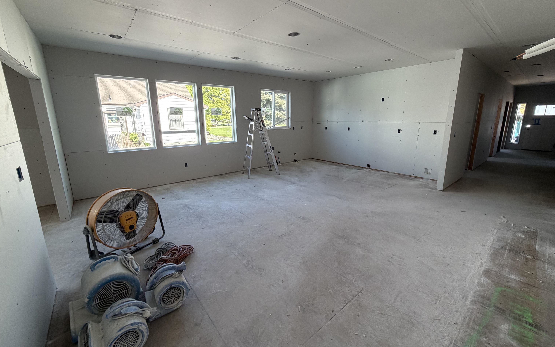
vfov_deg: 74.7
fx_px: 227
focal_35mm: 15
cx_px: 276
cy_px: 163
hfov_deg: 101.5
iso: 160
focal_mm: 2.22
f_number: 2.2
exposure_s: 1/121
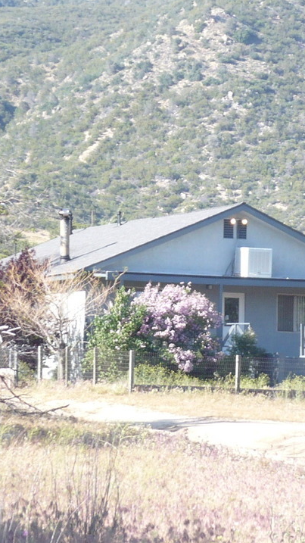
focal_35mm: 232
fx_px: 3338
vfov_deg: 9.3
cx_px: 232
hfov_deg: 5.2
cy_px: 272
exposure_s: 1/125
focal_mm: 17.4
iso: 100
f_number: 5
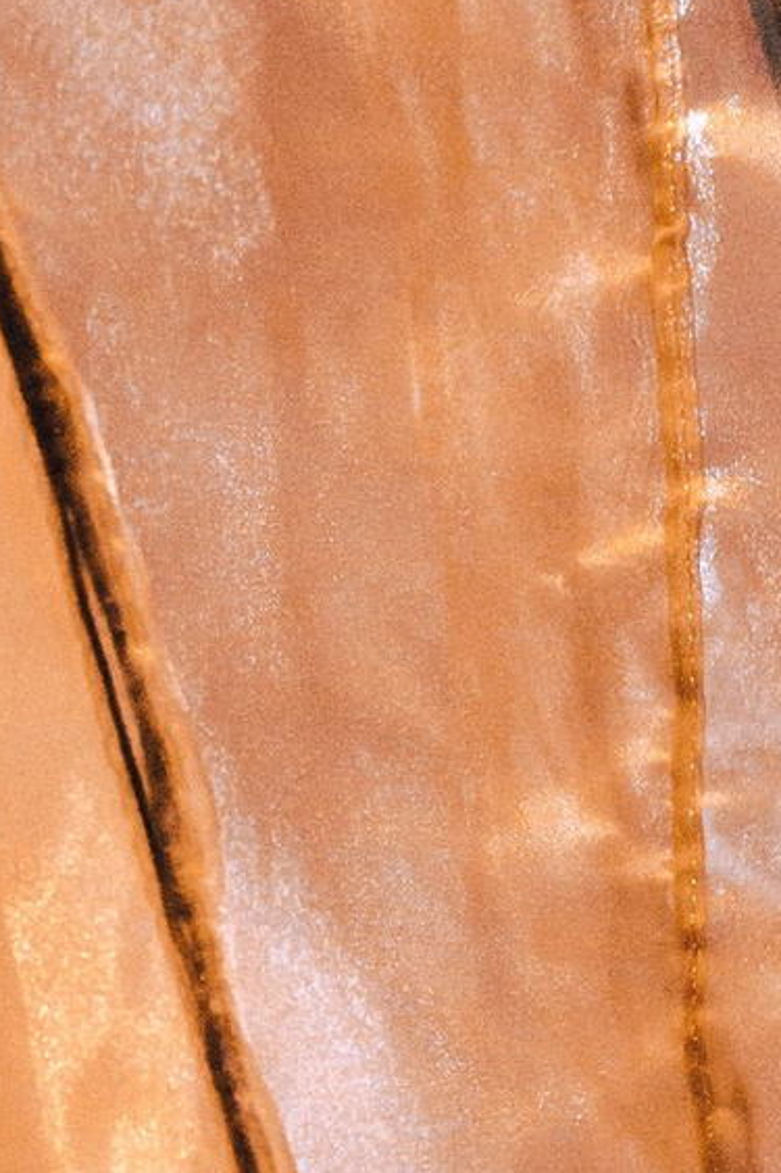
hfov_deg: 2.8
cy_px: 308
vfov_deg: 4.2
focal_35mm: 491
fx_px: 15987
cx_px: -185
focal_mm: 72
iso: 1600
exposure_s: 1/320
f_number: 2.5
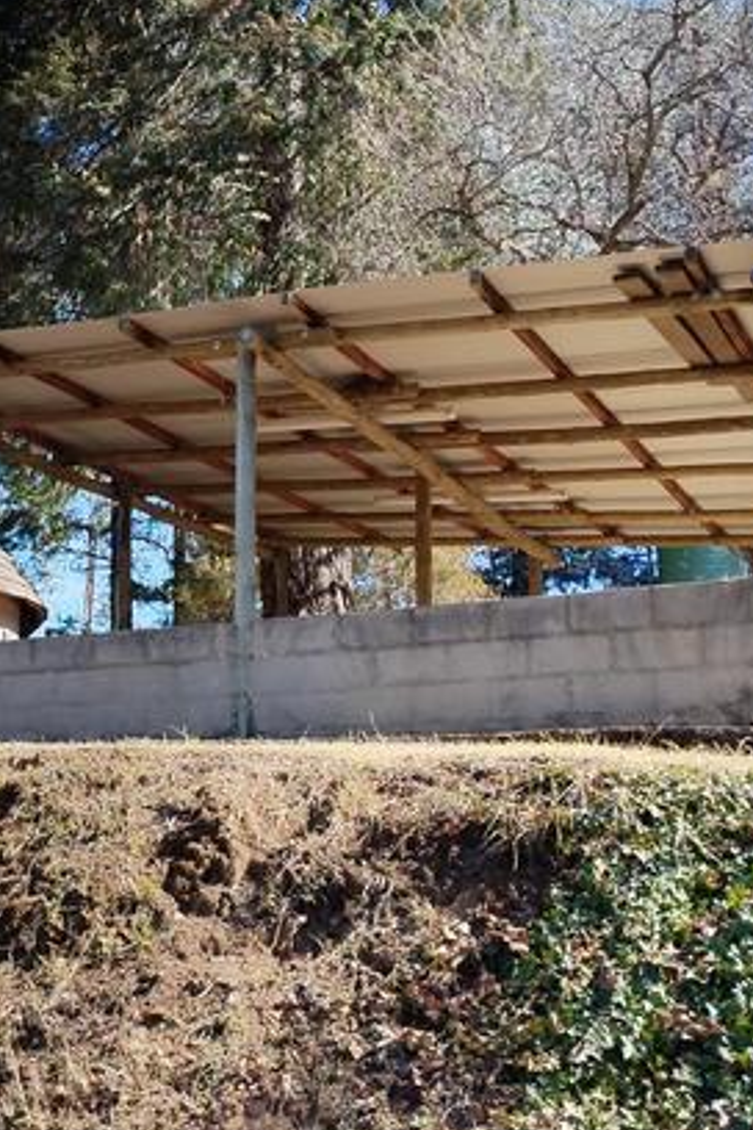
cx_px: 86
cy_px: 499
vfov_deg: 37.5
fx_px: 1663
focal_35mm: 53
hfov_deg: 24.8
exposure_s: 1/910
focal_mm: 4.25
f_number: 1.8
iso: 100
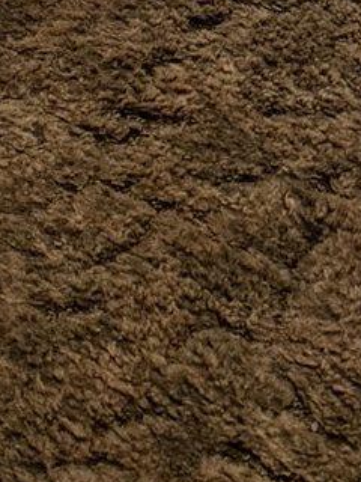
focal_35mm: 173
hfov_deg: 8.0
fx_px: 2406
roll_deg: -0.1
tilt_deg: -13.2
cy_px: -1115
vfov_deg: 8.7
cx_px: -445
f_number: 1.78
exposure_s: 1/60
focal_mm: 6.76
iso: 250
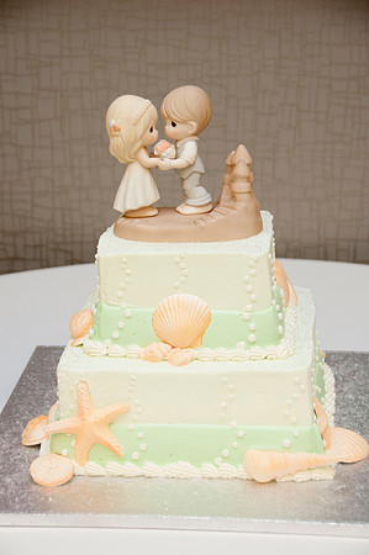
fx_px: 1387
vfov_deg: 22.6
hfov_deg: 15.2
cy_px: 278
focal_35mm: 90
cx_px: 184
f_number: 5.6
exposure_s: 1/30
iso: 400
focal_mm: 60
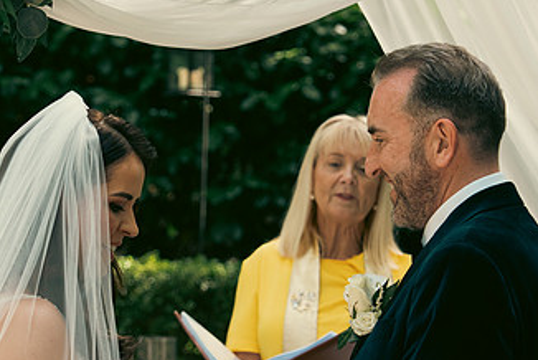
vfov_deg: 7.5
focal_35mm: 183
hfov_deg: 11.2
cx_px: 241
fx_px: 2737
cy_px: 305
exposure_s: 1/200
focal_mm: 69
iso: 320
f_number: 3.5
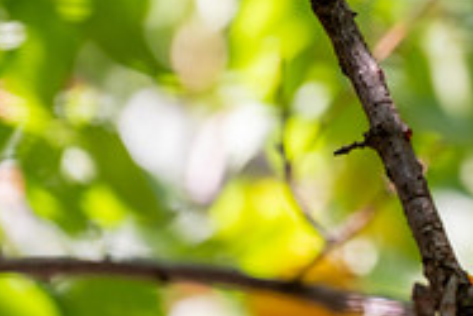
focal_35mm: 1547
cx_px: 683
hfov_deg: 1.3
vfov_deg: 0.9
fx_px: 20341
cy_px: 21
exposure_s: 1/125
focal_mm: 500
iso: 100
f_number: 5.6
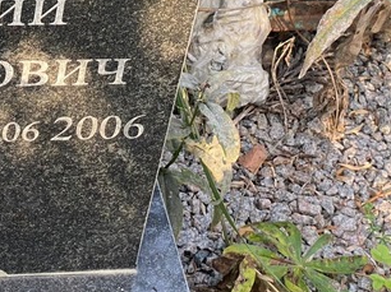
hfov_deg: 14.1
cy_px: -85
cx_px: -68
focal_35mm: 136
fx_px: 1535
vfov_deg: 10.6
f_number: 2
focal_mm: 6
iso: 80
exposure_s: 1/122
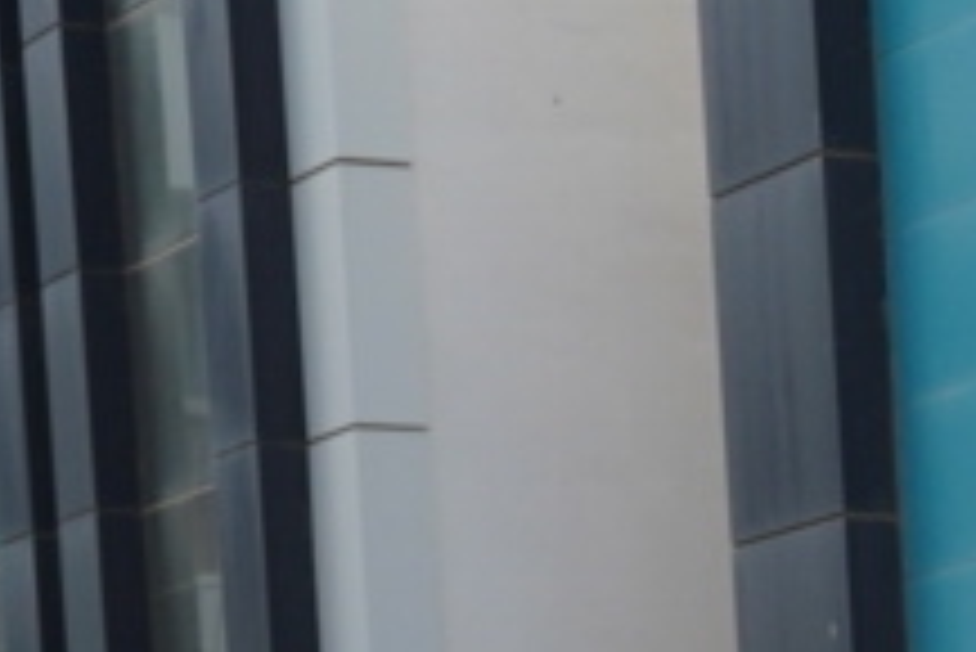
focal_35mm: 223
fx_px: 6050
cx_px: 2172
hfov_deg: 8.6
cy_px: 2194
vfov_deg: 5.6
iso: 640
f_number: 8
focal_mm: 30
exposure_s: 1/200
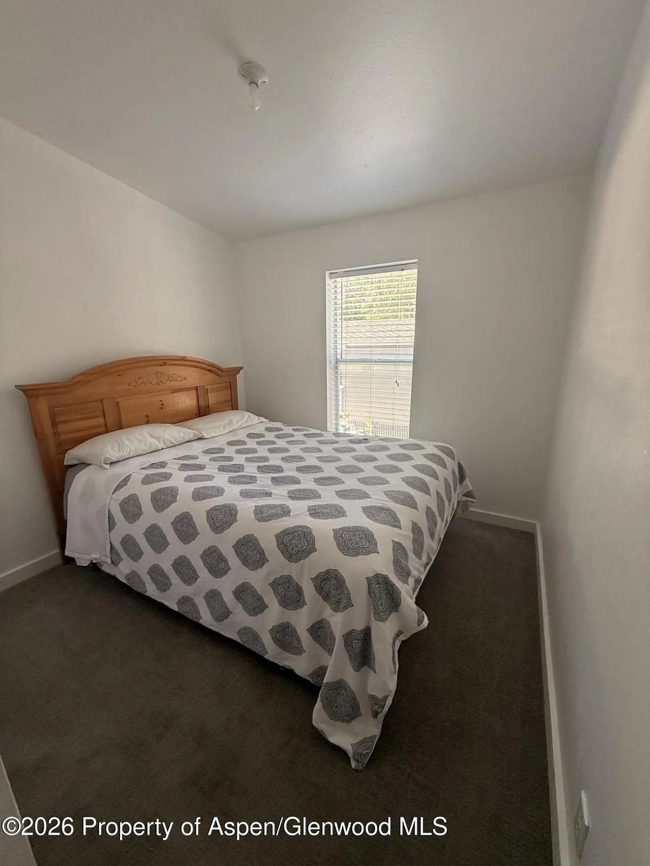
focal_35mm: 14
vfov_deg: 102.1
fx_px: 350
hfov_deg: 85.7
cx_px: 325
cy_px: 433
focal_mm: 2.22
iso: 125
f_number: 2.2
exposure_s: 1/99
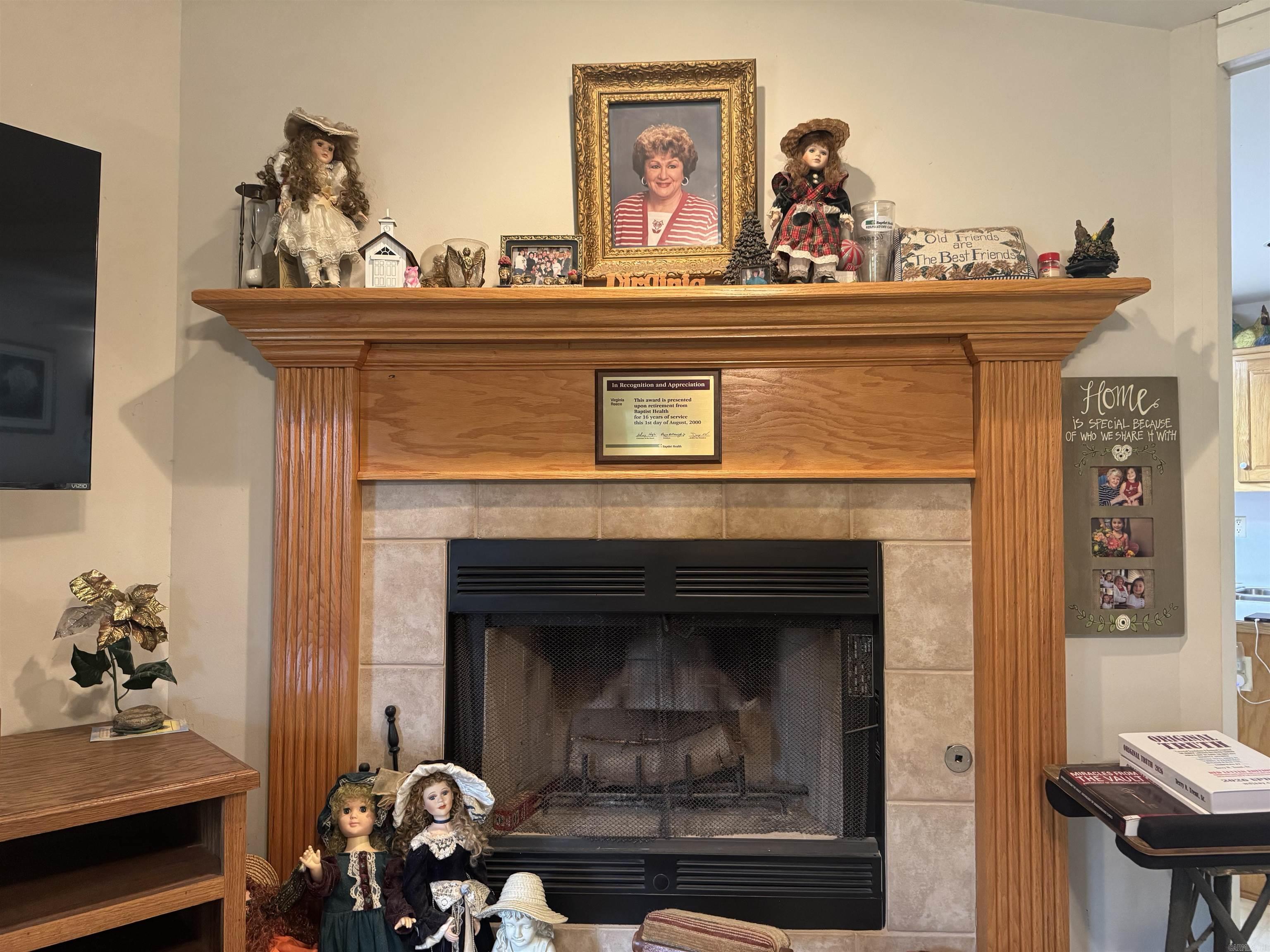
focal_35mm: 24
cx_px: 635
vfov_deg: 56.8
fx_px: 881
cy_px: 476
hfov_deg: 71.6
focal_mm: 6.76
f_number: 1.78
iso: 400
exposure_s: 1/60
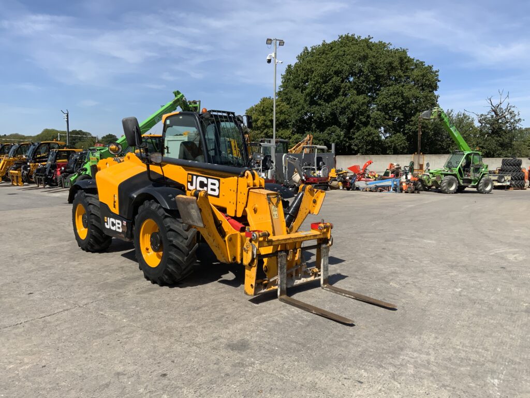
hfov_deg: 61.7
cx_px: 265
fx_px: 444
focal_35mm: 29
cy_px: 199
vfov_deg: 48.2
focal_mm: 3
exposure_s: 1/2427
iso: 20
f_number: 1.8
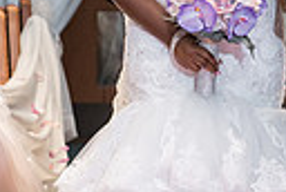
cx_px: 364
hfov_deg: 5.6
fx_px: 2891
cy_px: 52
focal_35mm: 363
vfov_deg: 3.8
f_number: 4
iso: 1600
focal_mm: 70
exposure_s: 1/200
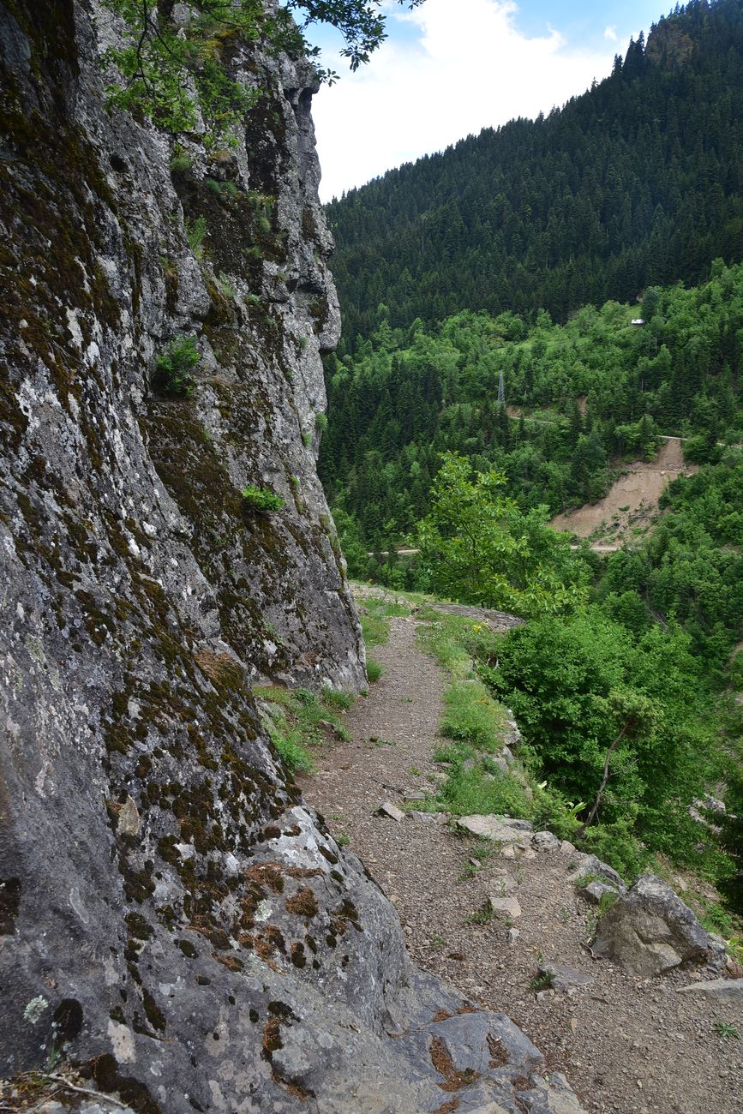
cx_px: 372
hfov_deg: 27.0
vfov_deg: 39.6
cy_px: 557
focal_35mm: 50
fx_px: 1547
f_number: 11
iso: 320
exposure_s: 1/125
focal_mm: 50
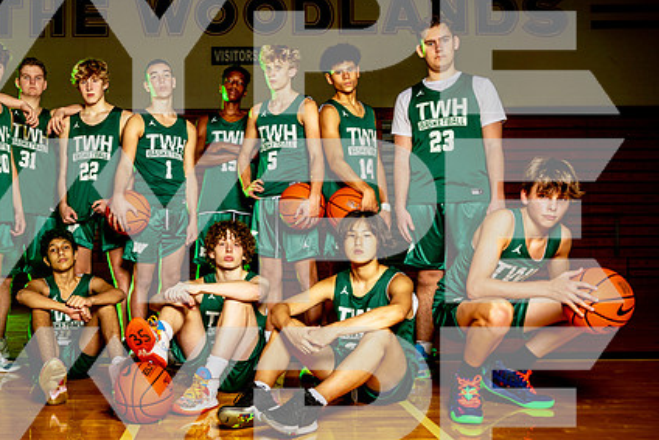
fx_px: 751
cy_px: 222
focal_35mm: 41
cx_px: 228
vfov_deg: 32.7
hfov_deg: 46.8
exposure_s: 1/250
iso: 200
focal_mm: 30
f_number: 9
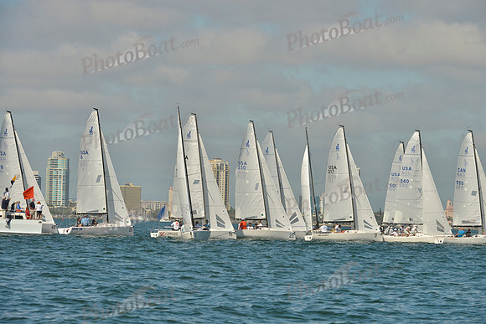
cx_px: 243
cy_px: 162
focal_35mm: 200
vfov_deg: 6.9
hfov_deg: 10.3
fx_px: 2701
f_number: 11
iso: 280
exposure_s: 1/800
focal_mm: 200
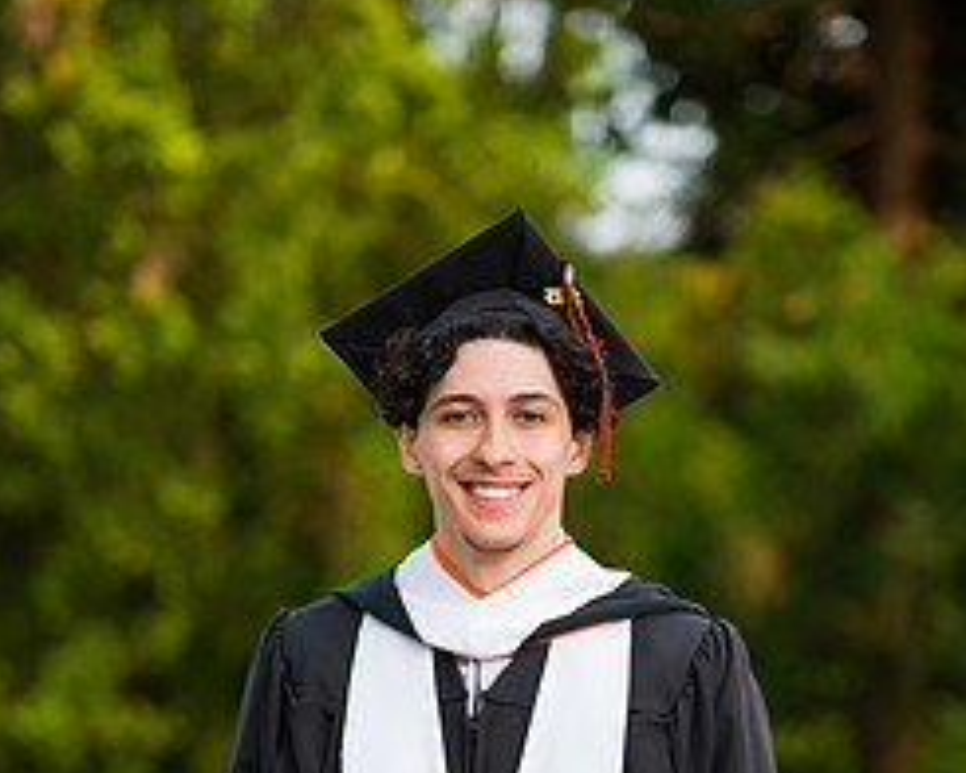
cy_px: 808
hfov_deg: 7.7
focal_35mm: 250
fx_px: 7147
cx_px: 487
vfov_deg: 6.2
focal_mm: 145
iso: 200
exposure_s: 1/640
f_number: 3.2
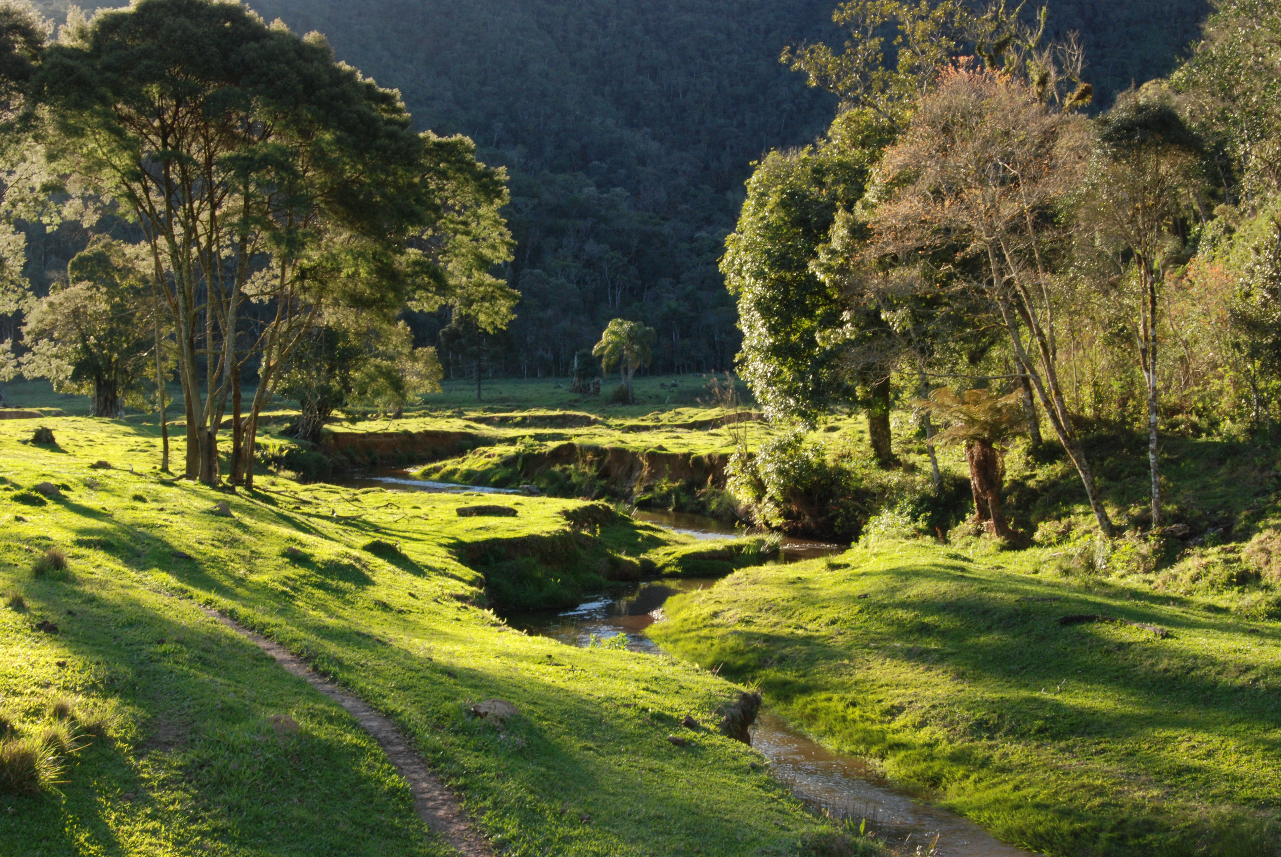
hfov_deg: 38.8
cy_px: 428
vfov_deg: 26.6
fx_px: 1817
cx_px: 640
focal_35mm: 51
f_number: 20
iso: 400
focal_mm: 34
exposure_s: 1/30
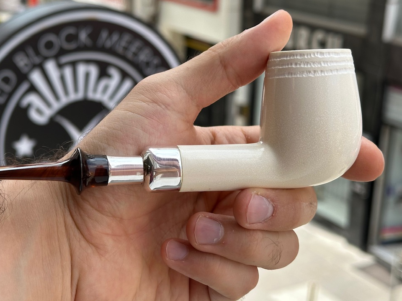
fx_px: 743
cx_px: 145
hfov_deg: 30.1
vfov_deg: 22.9
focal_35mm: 64
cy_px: 120
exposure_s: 1/1009
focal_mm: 6.86
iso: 64
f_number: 1.78
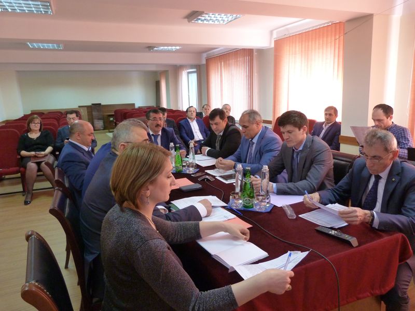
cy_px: 156
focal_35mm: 25
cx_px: 208
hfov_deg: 69.4
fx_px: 300
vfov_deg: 54.9
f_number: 2.8
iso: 400
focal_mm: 4.5
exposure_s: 1/30
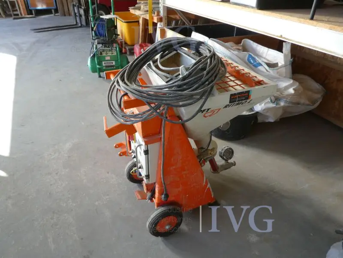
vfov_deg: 56.8
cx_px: 172
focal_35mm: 24
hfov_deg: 71.6
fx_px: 238
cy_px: 129
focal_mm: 4.3
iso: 200
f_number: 3.3
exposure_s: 1/60
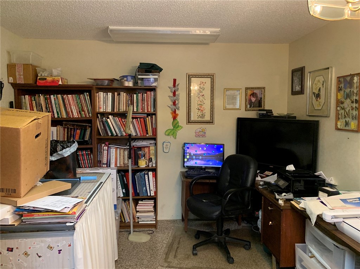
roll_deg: +0.5
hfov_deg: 67.3
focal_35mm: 26
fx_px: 270
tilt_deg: -5.7
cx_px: 180
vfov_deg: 53.0
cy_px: 134
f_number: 1.8
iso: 400
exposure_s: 1/60
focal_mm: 4.25
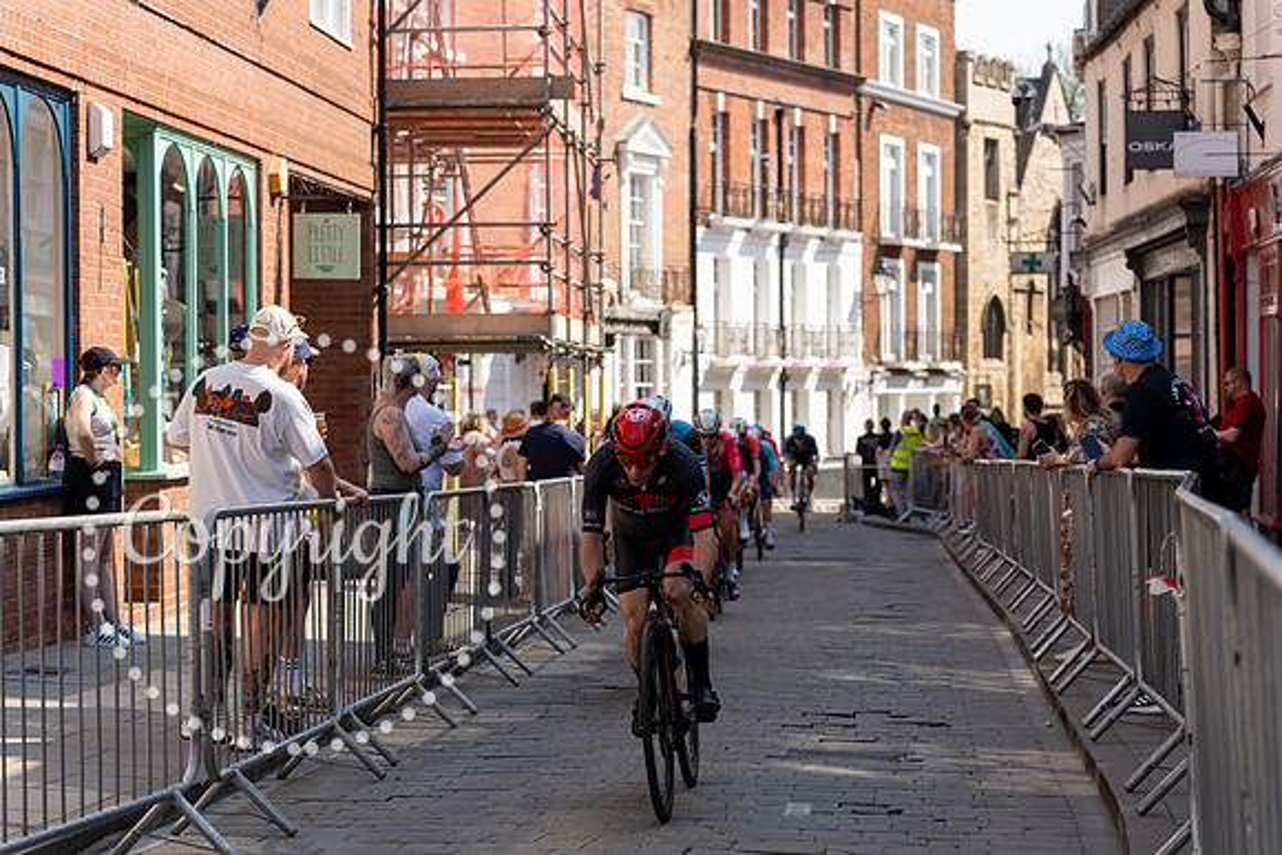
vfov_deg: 18.2
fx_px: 2671
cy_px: 428
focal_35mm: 75
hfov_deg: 27.0
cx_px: 641
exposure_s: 1/400
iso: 100
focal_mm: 75
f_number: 4
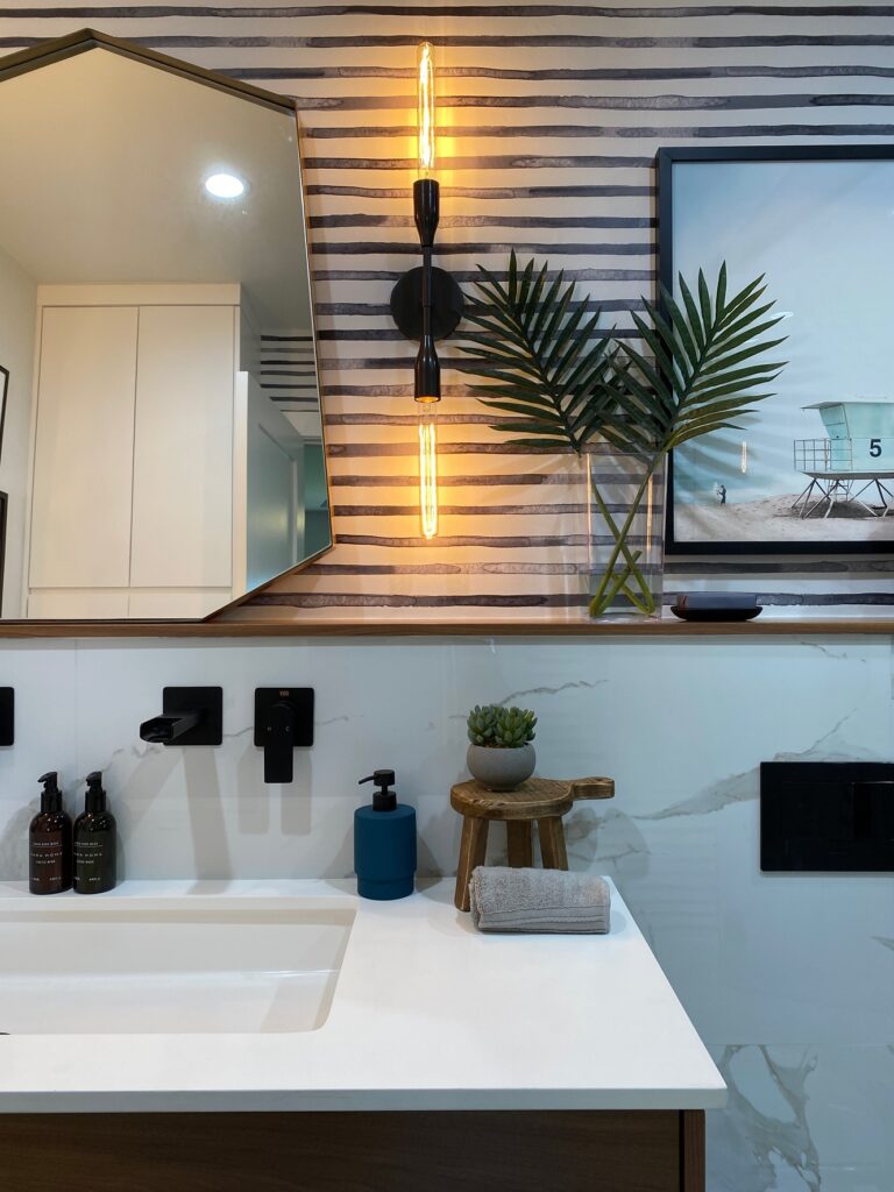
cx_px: 447
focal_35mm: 26
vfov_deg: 67.3
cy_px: 596
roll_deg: +0.1
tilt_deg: +0.0
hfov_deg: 53.1
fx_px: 895
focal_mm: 4.25
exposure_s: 1/120
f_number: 1.8
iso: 100
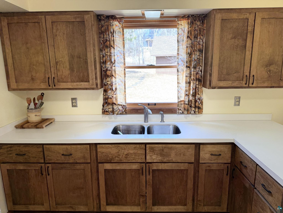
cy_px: 106
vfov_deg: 56.8
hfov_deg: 71.6
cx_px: 142
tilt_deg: -11.6
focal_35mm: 24
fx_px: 196
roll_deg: -0.2
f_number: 1.78
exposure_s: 1/120
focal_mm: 6.76
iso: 100
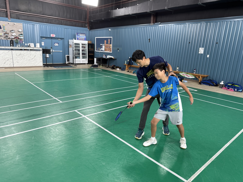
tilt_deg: -13.7
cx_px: 122
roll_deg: -2.7
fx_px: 168
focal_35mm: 24
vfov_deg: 56.8
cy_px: 91
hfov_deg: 71.6
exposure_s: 1/60
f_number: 1.78
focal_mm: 6.76
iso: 125
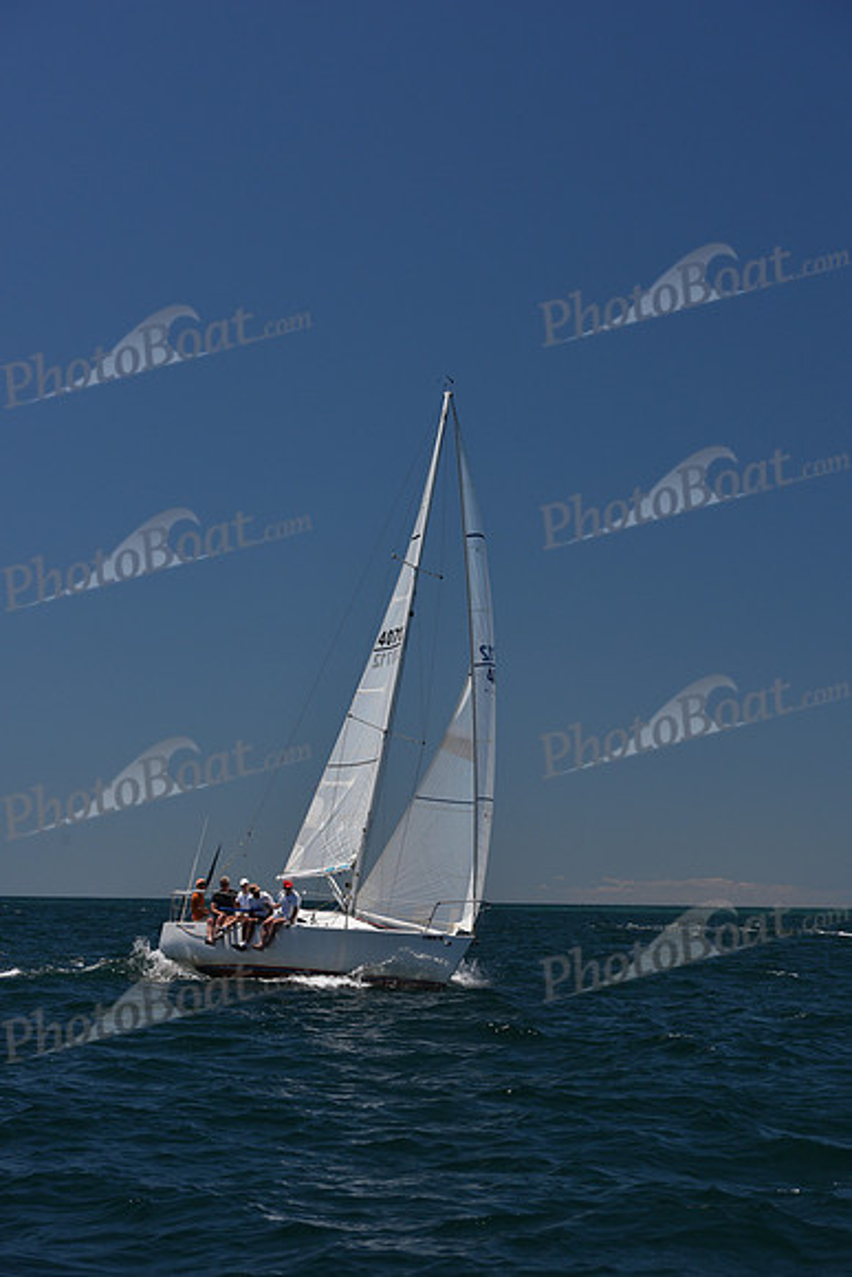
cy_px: 638
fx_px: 2838
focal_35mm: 80
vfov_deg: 25.4
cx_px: 426
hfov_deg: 17.1
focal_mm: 80
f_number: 7.1
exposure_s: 1/800
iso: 250
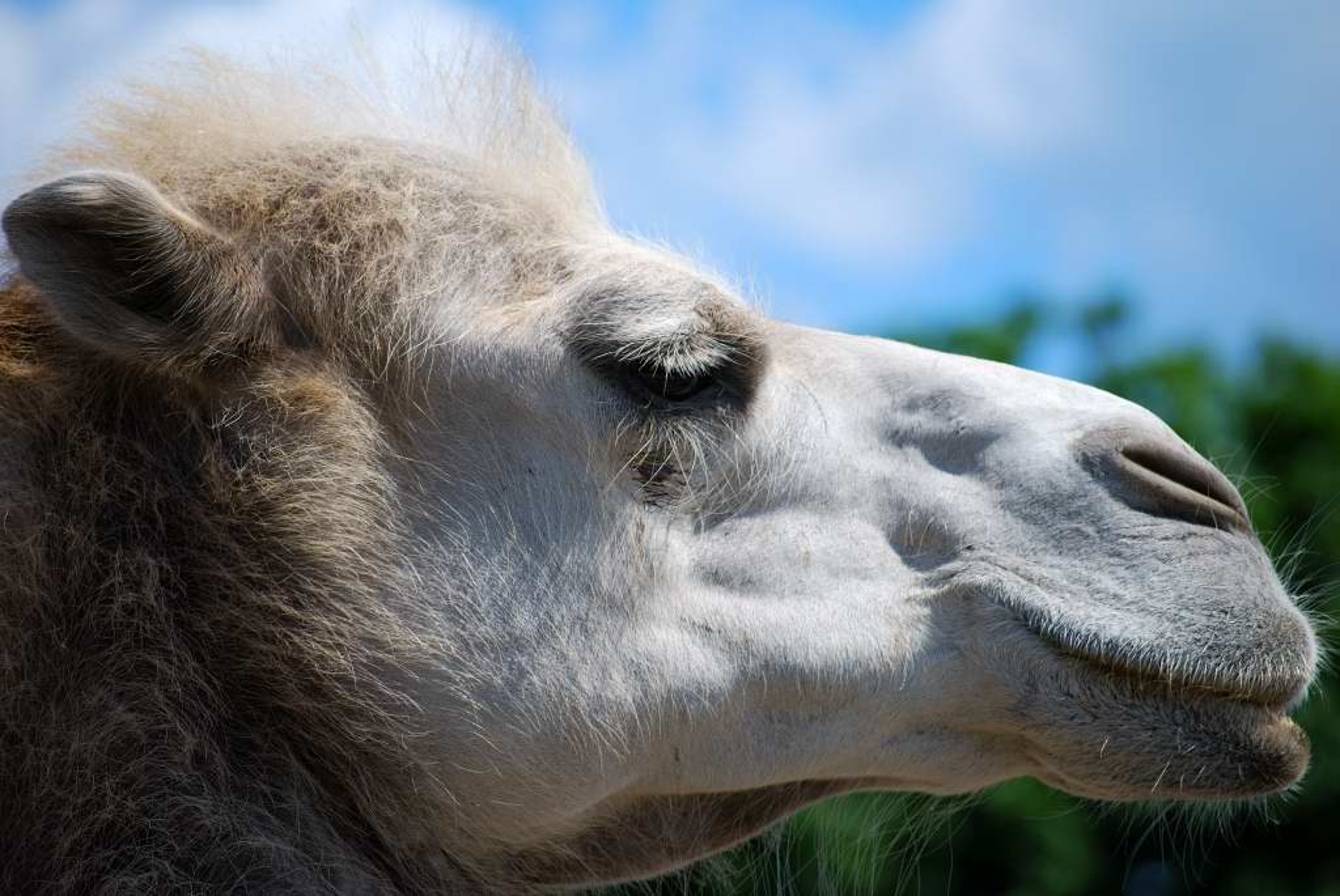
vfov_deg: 6.8
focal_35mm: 202
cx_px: 670
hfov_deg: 10.1
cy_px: 448
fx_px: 7545
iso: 110
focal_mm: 135
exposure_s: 1/500
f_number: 5.6
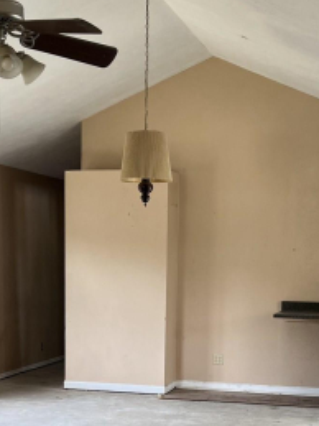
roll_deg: -0.1
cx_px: 171
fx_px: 824
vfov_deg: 28.2
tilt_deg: -7.2
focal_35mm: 67
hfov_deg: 21.9
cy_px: 358
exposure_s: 1/121
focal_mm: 5.1
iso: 80
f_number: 1.6
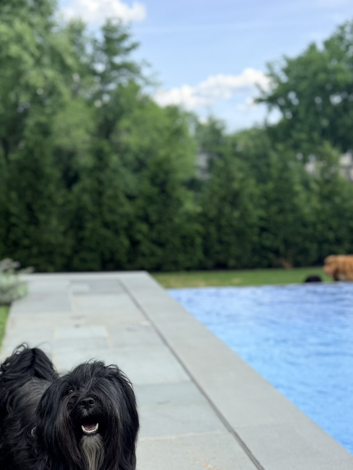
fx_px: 598
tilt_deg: -17.3
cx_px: 142
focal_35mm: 44
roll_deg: -2.9
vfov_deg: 41.1
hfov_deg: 32.8
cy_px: 376
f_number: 1.78
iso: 100
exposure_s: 1/1653
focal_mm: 6.76
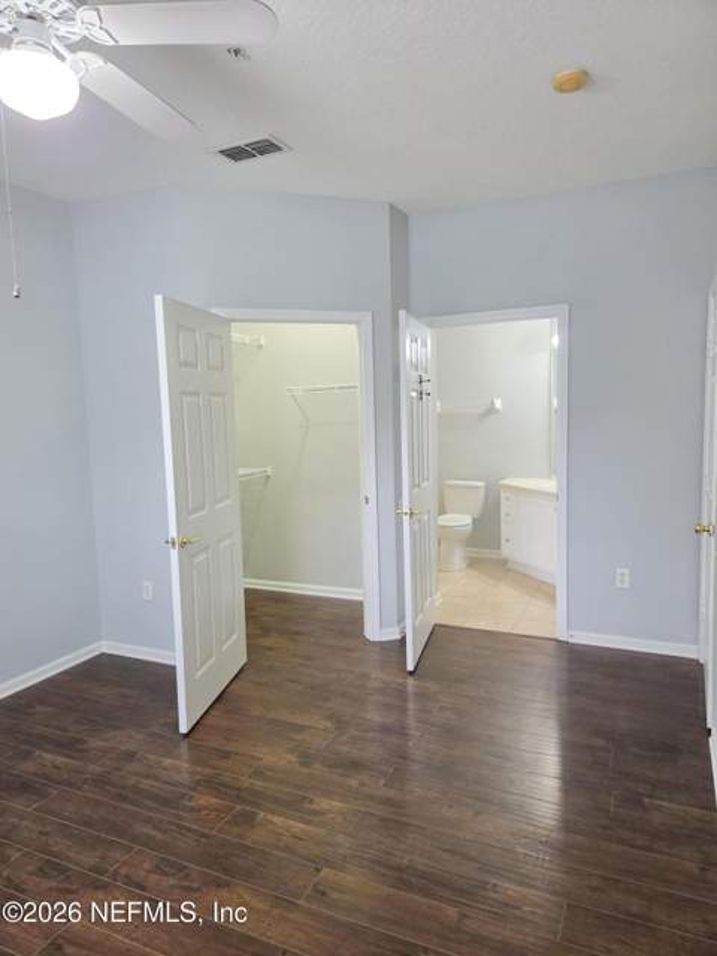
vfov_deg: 73.9
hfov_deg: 58.9
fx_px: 635
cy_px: 478
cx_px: 358
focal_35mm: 23
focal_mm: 5.4
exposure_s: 1/120
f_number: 1.8
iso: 800
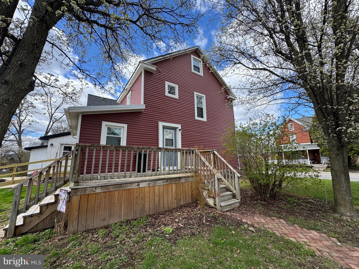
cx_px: 180
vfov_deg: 85.7
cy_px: 134
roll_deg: +0.6
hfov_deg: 102.1
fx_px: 145
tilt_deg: +9.3
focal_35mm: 14
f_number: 2.2
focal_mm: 2.22
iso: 50
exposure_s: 1/636
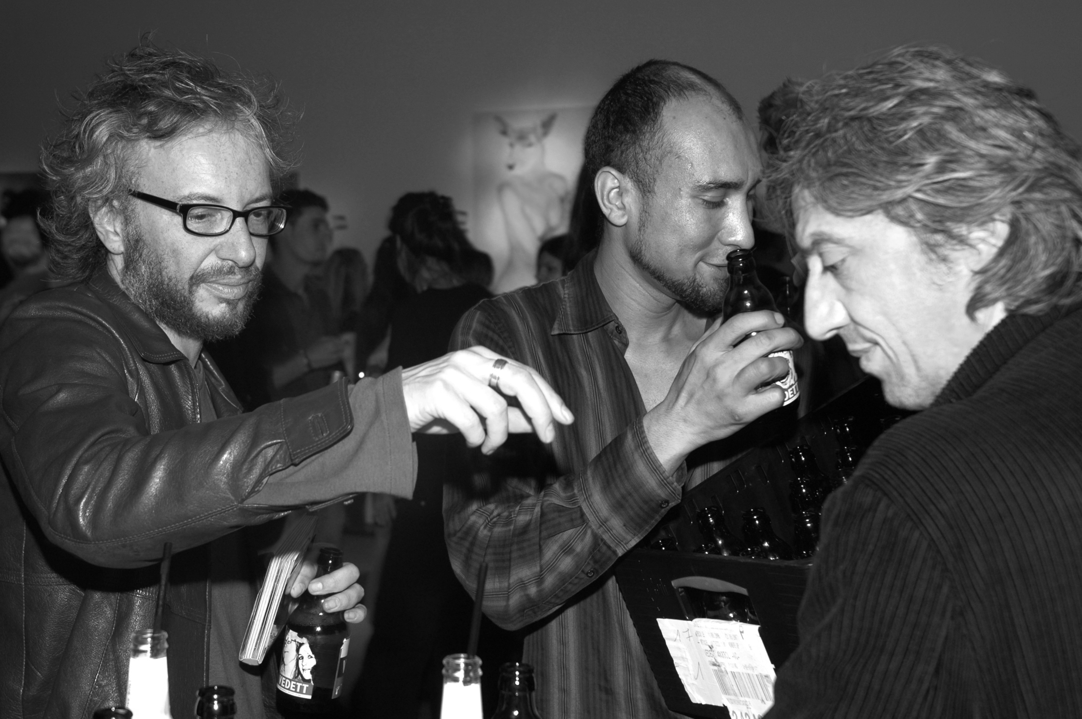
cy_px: 360
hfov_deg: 35.1
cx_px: 541
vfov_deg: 23.7
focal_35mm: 57
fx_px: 1711
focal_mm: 38
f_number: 5
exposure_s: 1/60
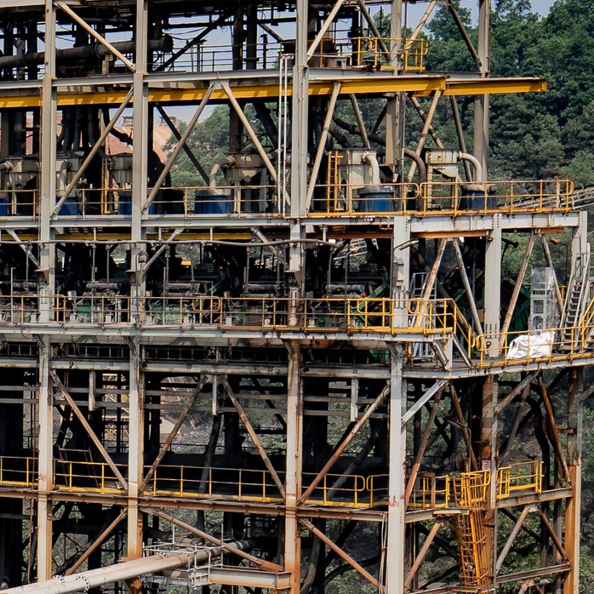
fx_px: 3145
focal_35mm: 162
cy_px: 246
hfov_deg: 10.3
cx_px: -395
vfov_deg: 10.8
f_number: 9
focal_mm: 35
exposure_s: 1/200
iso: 125
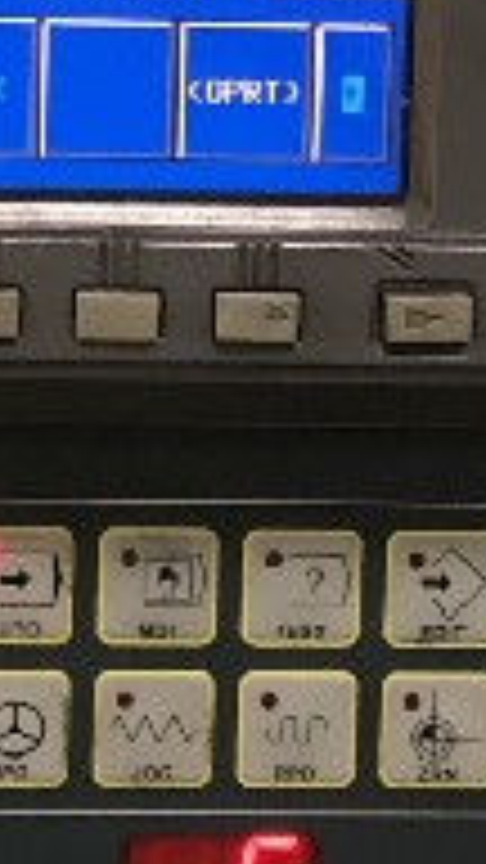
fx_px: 3734
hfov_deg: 7.4
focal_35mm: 163
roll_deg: -0.6
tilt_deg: -7.7
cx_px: 180
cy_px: 184
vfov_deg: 13.1
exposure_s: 1/15
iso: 80
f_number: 1.8
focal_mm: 4
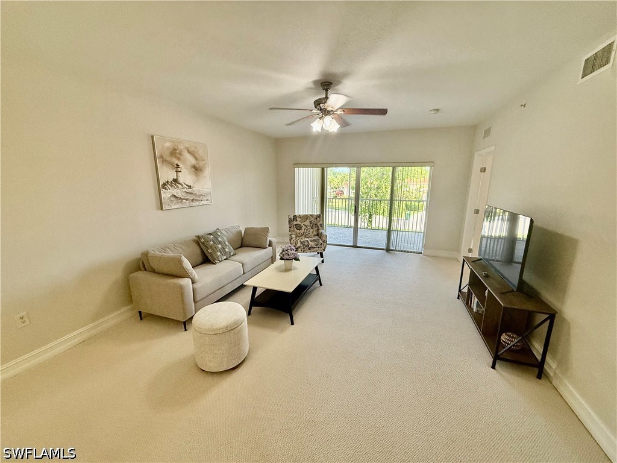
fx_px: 250
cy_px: 232
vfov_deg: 85.7
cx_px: 308
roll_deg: -0.1
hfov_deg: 102.1
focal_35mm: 14
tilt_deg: -11.4
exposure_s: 1/120
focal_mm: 2.22
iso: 160
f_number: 2.2
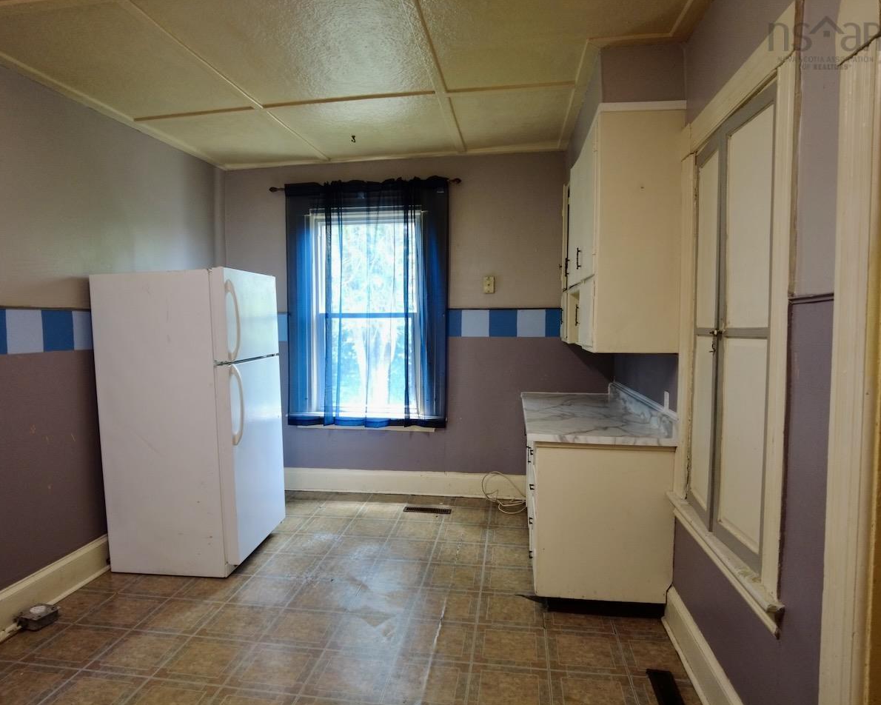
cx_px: 421
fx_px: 548
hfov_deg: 77.6
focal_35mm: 21
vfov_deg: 65.5
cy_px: 352
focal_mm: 4.4
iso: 200
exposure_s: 1/15
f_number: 1.8
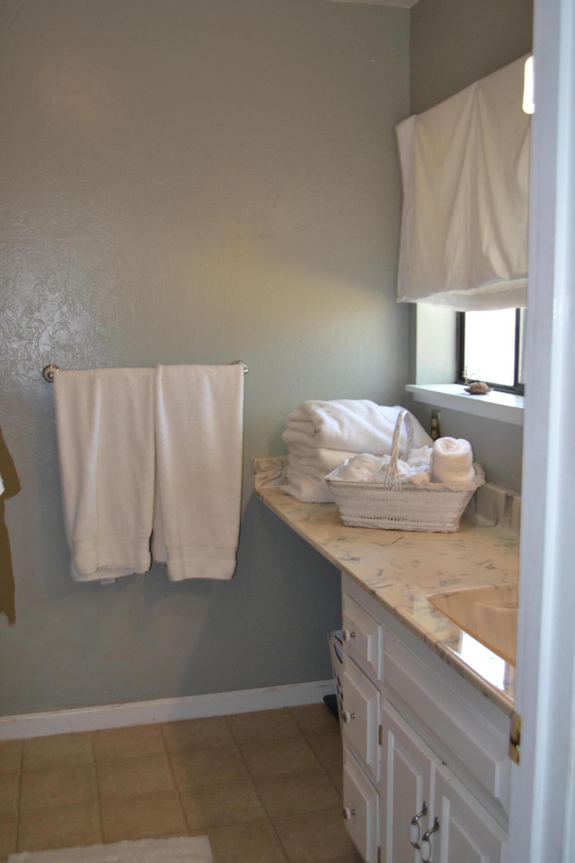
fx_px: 863
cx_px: 288
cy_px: 432
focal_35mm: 36
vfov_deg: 53.1
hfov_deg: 36.9
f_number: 4
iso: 400
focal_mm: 24
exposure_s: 1/60
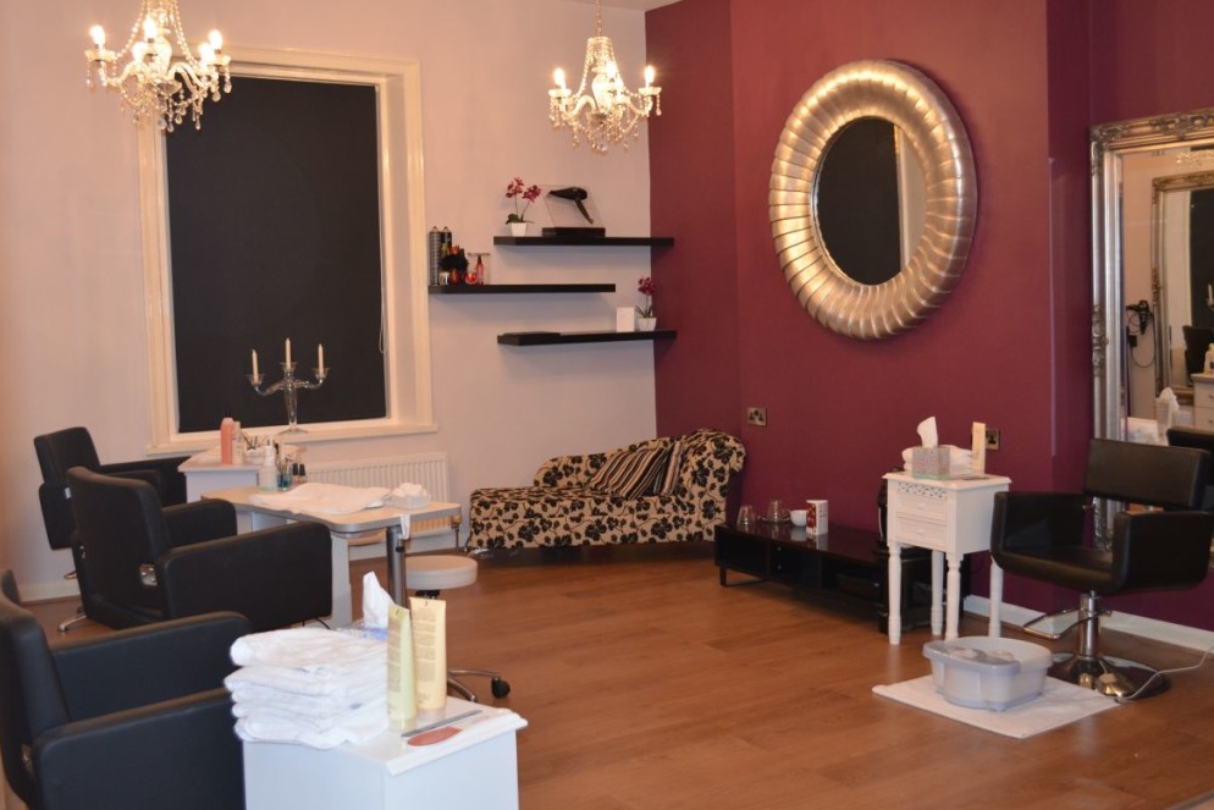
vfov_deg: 36.0
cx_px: 623
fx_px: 1248
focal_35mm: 37
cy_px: 408
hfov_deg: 51.9
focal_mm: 24
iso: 900
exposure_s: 1/60
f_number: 4
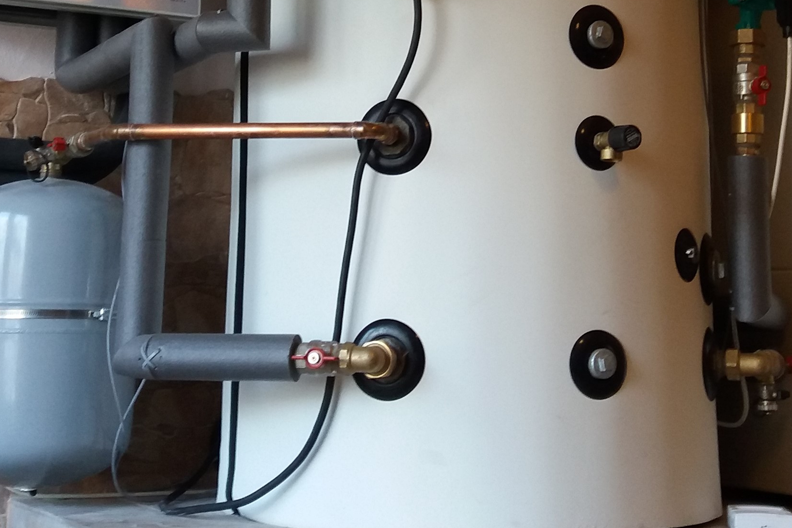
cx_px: 510
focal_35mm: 51
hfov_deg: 38.6
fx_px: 1122
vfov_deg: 25.6
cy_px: 46
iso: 100
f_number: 1.9
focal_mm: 3.7
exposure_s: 1/33
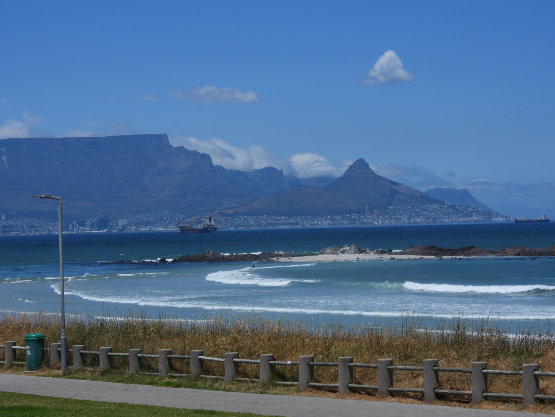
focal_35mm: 105
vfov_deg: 14.1
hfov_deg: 18.7
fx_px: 1683
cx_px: 278
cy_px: 208
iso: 100
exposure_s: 1/2000
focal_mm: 18.7
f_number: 4.5
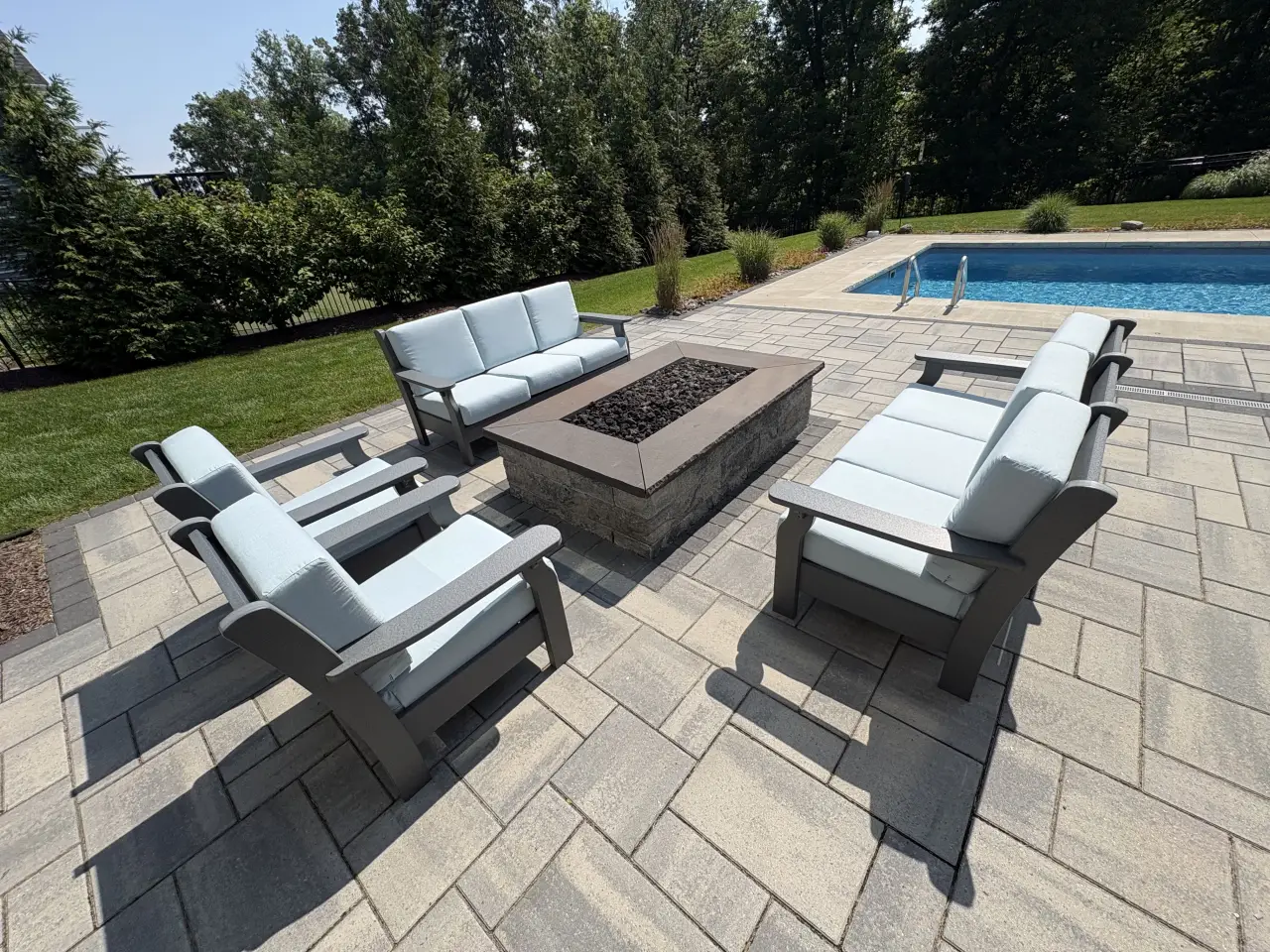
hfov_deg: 102.1
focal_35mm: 14
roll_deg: +6.7
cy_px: 476
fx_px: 514
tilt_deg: -29.6
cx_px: 635
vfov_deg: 85.7
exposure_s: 1/2674
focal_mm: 2.22
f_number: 2.2
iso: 50
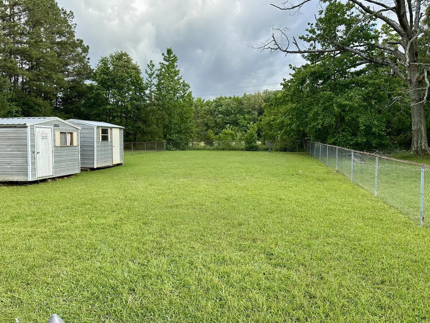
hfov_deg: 67.3
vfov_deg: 53.0
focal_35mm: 26
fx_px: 323
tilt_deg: -2.9
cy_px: 154
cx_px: 215
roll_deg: +0.1
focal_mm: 6.86
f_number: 1.78
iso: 80
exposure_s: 1/843
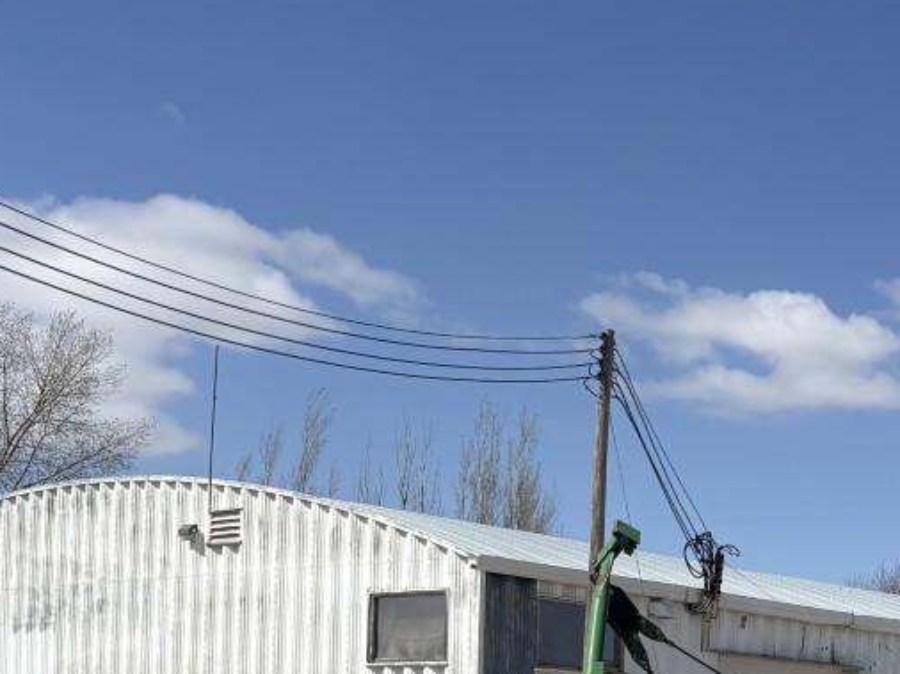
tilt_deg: +1.6
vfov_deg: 18.9
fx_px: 1923
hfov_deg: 25.1
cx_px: 900
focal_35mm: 74
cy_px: 793
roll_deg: -1.4
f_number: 1.6
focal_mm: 5.96
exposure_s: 1/5348
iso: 50
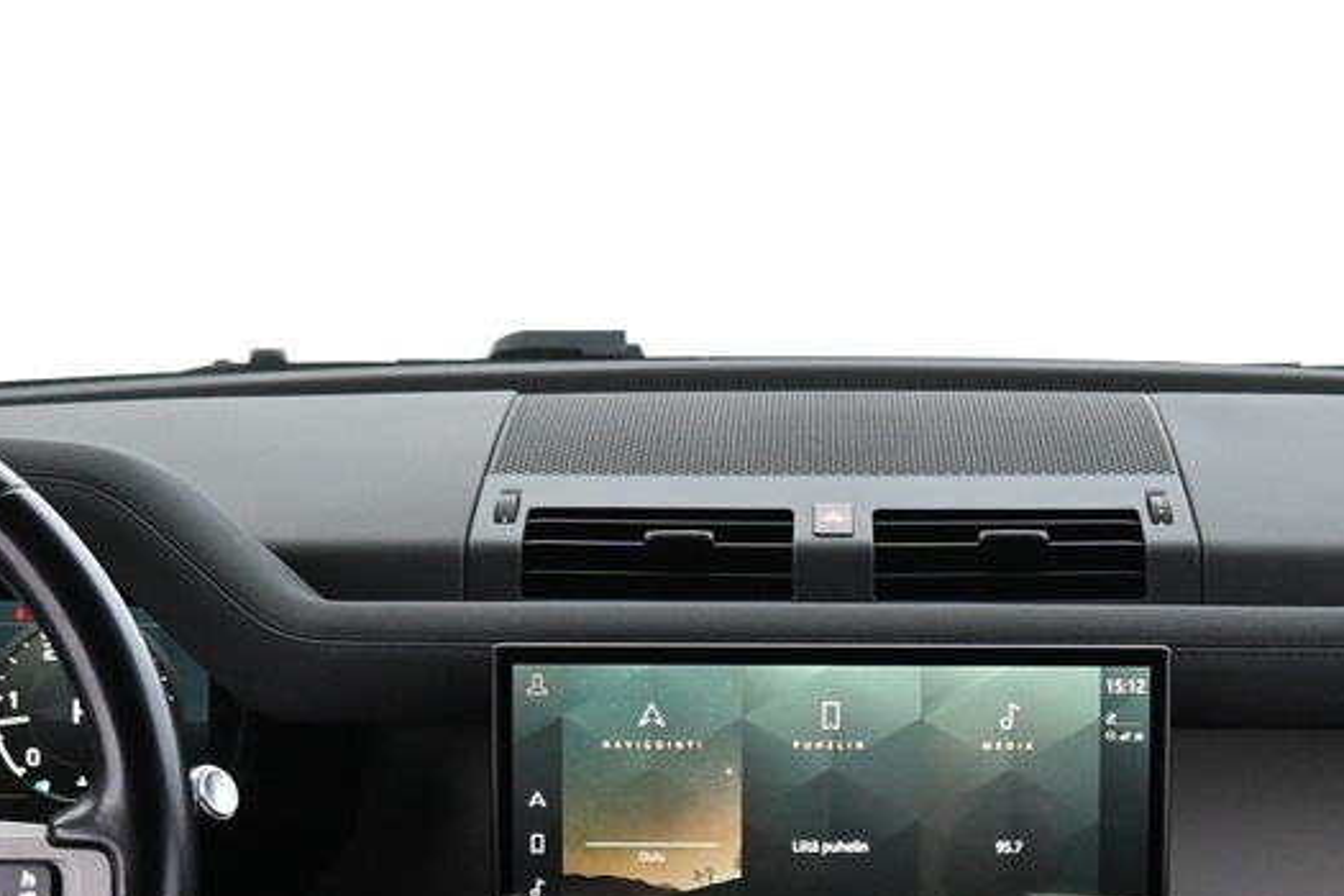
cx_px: 817
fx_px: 2762
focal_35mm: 74
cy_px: 1004
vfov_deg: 17.7
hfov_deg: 27.3
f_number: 3.5
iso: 2800
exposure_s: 1/25
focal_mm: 16
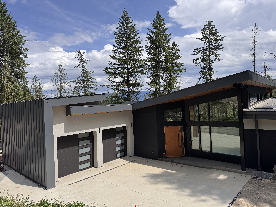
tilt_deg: +1.2
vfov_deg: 56.8
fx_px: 191
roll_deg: +3.7
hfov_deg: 71.6
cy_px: 104
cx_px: 138
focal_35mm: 24
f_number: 1.78
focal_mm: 6.76
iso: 80
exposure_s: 1/6410
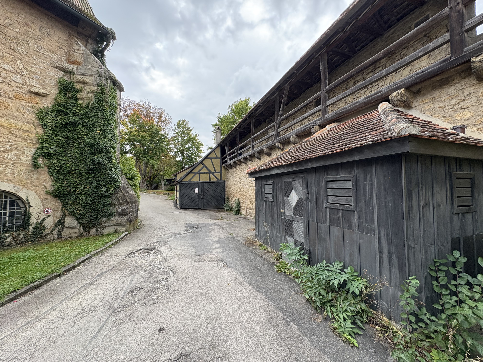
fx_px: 195
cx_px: 242
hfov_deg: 102.1
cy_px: 181
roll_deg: +1.0
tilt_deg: +2.7
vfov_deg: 85.7
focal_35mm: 14
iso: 64
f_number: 2.2
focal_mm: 2.22
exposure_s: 1/157
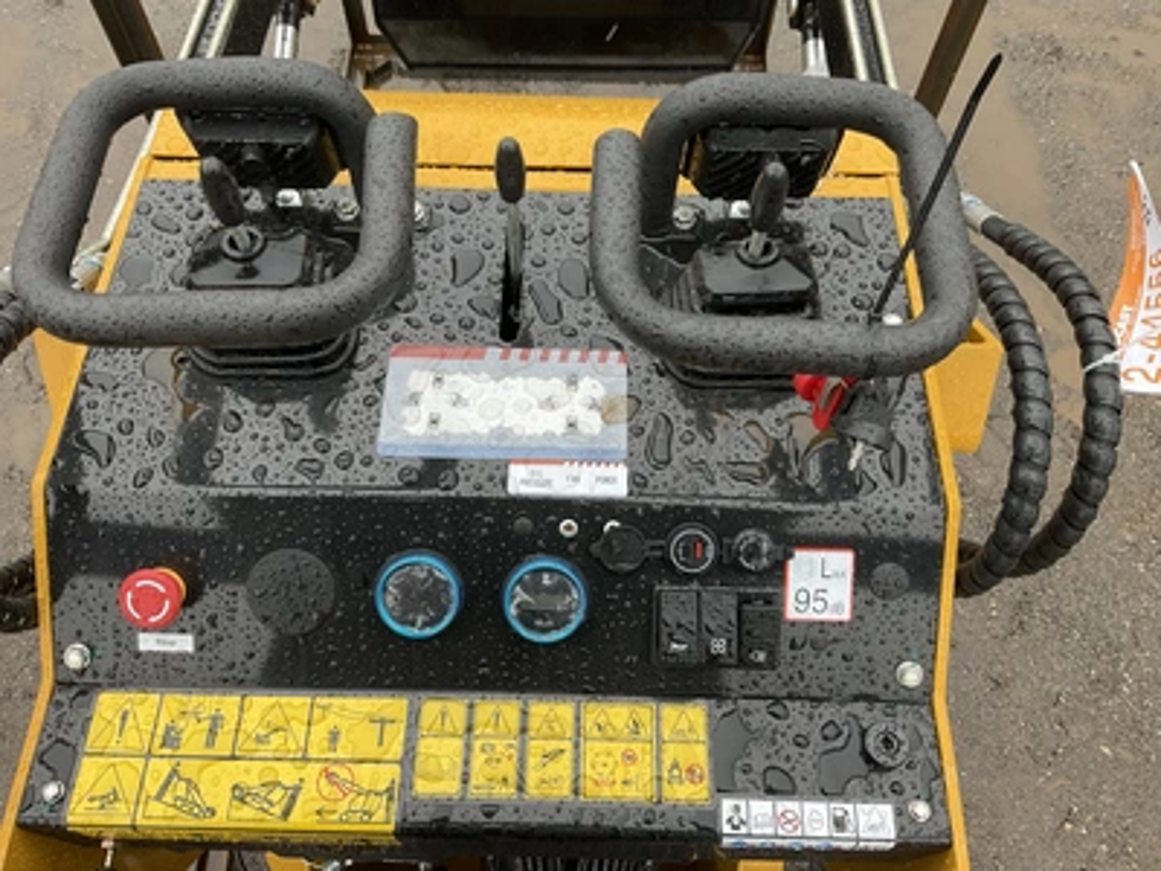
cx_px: 580
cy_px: 436
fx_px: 973
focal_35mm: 29
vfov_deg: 48.2
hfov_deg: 61.7
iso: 25
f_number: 1.8
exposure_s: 1/122
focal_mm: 3
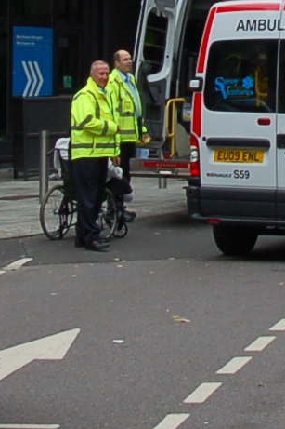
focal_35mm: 176
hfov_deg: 7.7
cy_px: -8
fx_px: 2091
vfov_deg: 11.6
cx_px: 329
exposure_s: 1/160
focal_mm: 18
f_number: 6.3
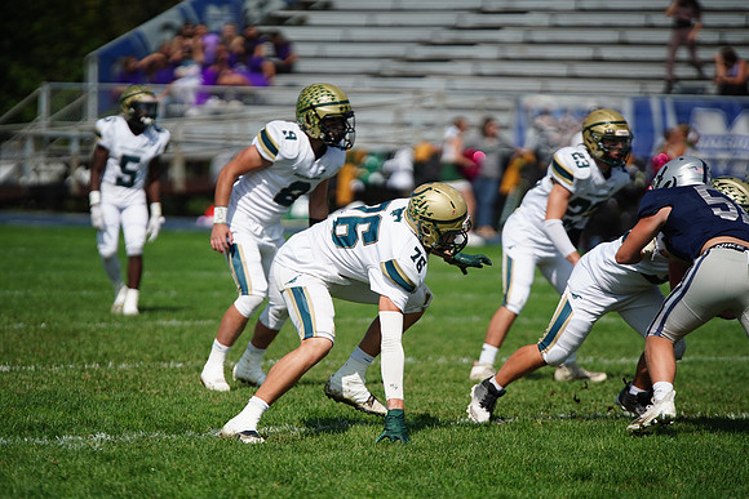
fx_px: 6243
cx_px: 374
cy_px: 250
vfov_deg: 4.6
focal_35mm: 300
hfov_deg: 6.9
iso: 400
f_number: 2.8
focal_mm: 300
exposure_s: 1/8000
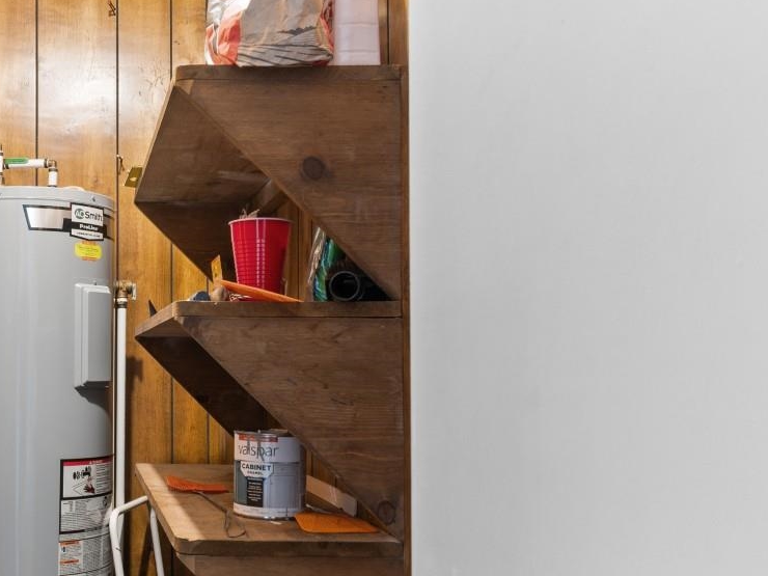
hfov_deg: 43.0
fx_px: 887
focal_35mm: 40
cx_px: 82
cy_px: 356
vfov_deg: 35.8
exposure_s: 2.5
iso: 100
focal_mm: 13
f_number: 5
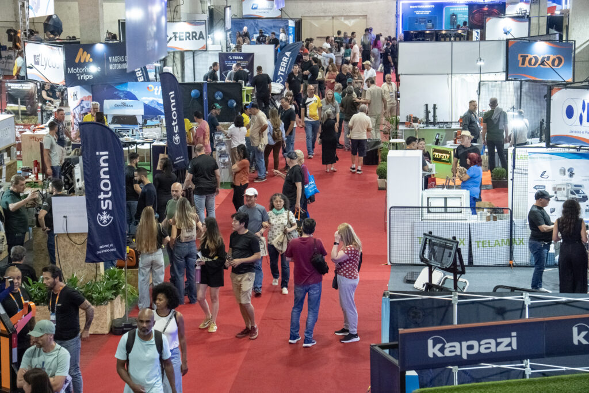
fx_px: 1424
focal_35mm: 87
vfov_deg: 15.7
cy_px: 196
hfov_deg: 23.4
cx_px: 294
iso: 2500
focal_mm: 58
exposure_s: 1/125
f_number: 4
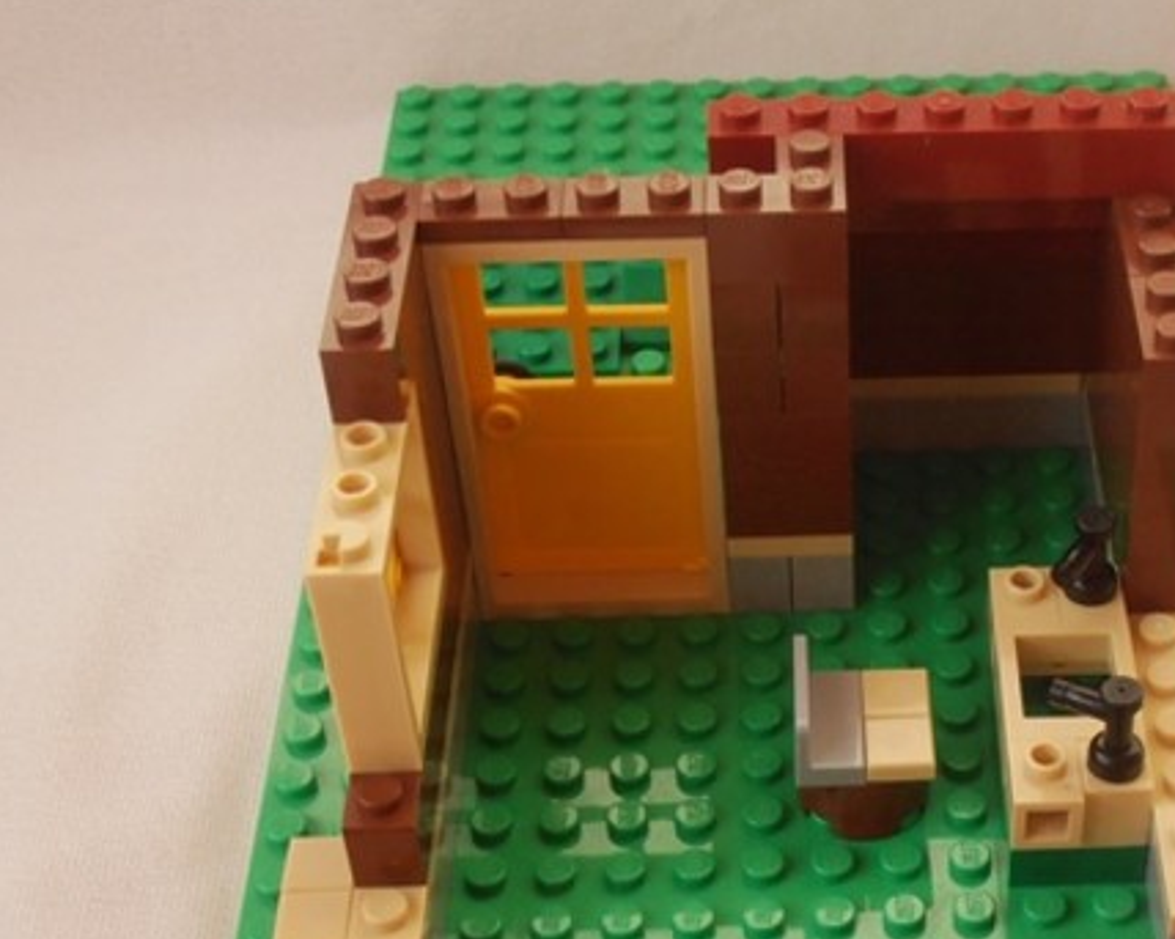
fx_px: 2642
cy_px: 737
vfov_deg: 20.0
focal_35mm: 76
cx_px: 942
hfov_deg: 24.7
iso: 80
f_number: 3.9
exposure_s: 1/100
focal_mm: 6.61
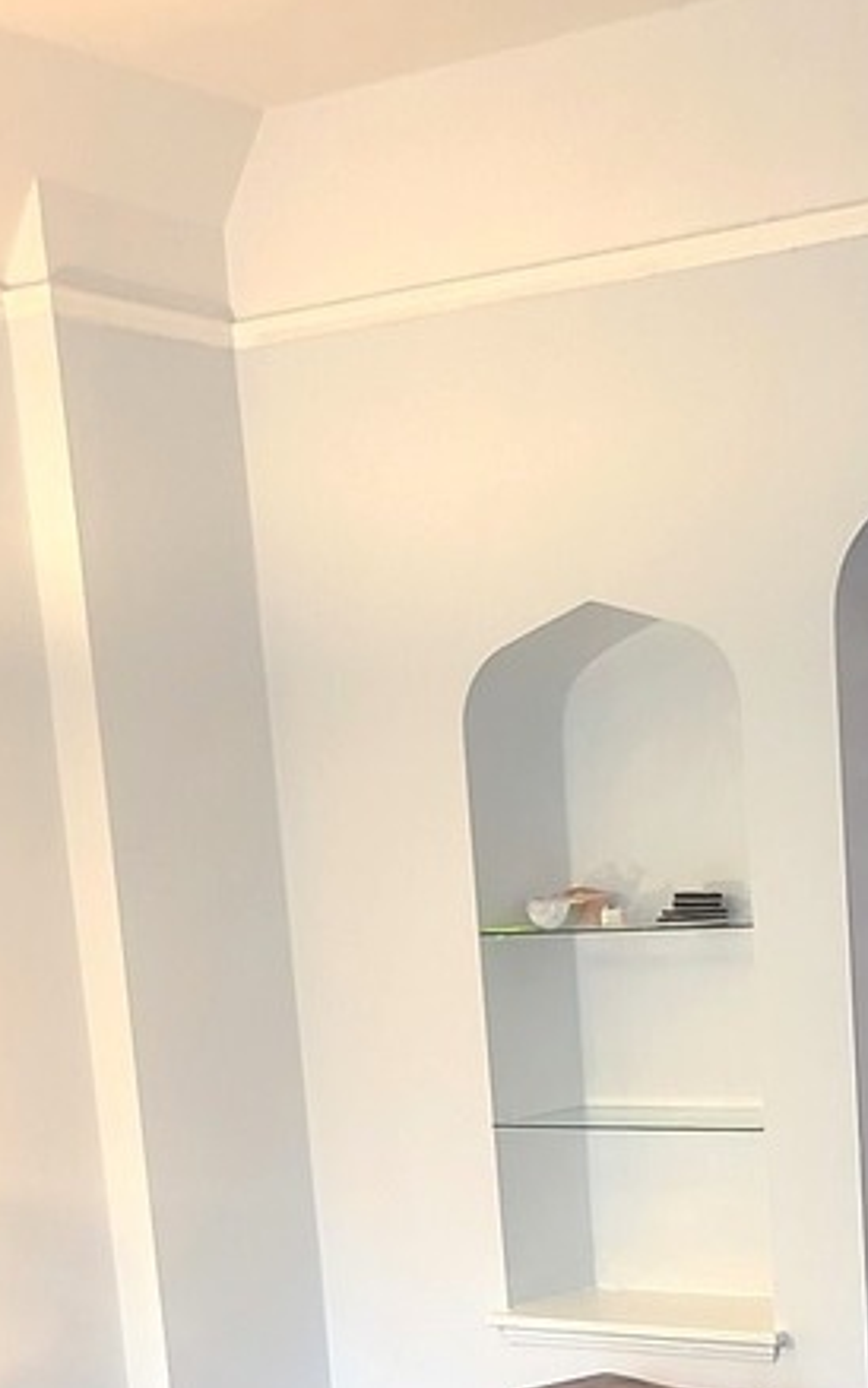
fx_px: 2572
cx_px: 846
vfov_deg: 27.9
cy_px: 1470
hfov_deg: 18.7
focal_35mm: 68
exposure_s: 1/60
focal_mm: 5.4
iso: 125
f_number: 1.8
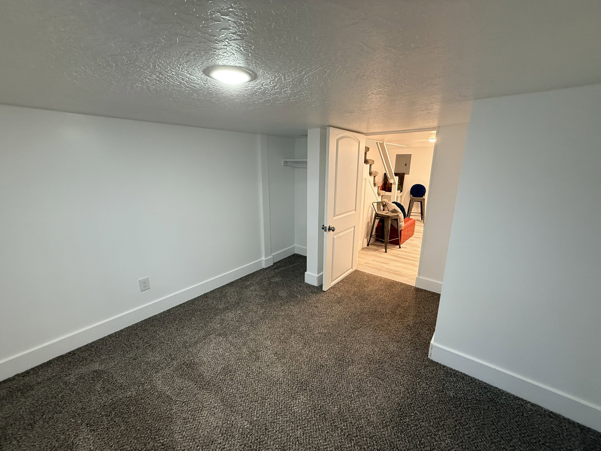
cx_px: 300
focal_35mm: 14
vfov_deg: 85.7
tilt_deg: -12.9
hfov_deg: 102.1
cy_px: 226
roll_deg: -0.6
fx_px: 243
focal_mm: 2.22
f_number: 2.2
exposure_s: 1/60
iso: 200
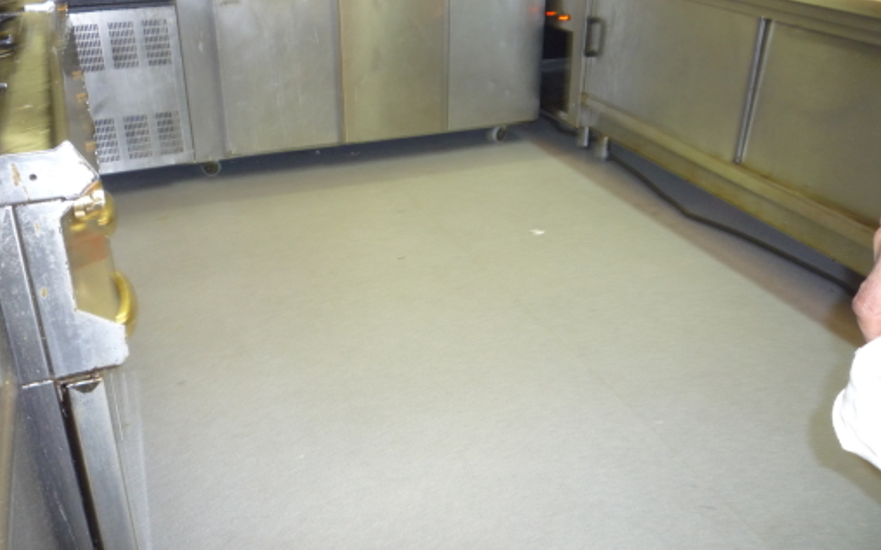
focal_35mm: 32
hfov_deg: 59.7
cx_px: 441
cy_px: 232
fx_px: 768
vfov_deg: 39.3
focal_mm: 5.2
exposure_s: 1/8
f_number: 3.3
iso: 200
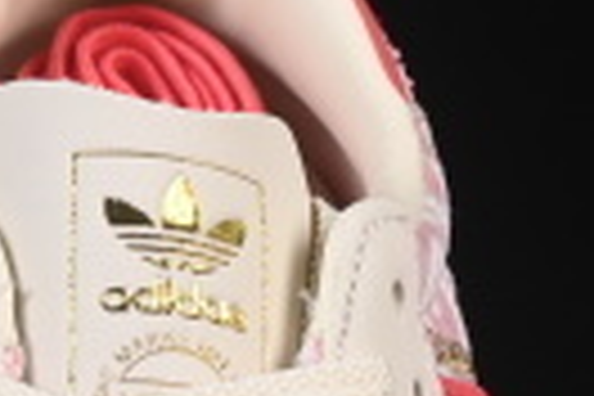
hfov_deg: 4.5
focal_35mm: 456
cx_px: -230
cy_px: 790
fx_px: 7523
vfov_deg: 3.0
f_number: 8
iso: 160
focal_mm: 50
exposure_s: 1/80
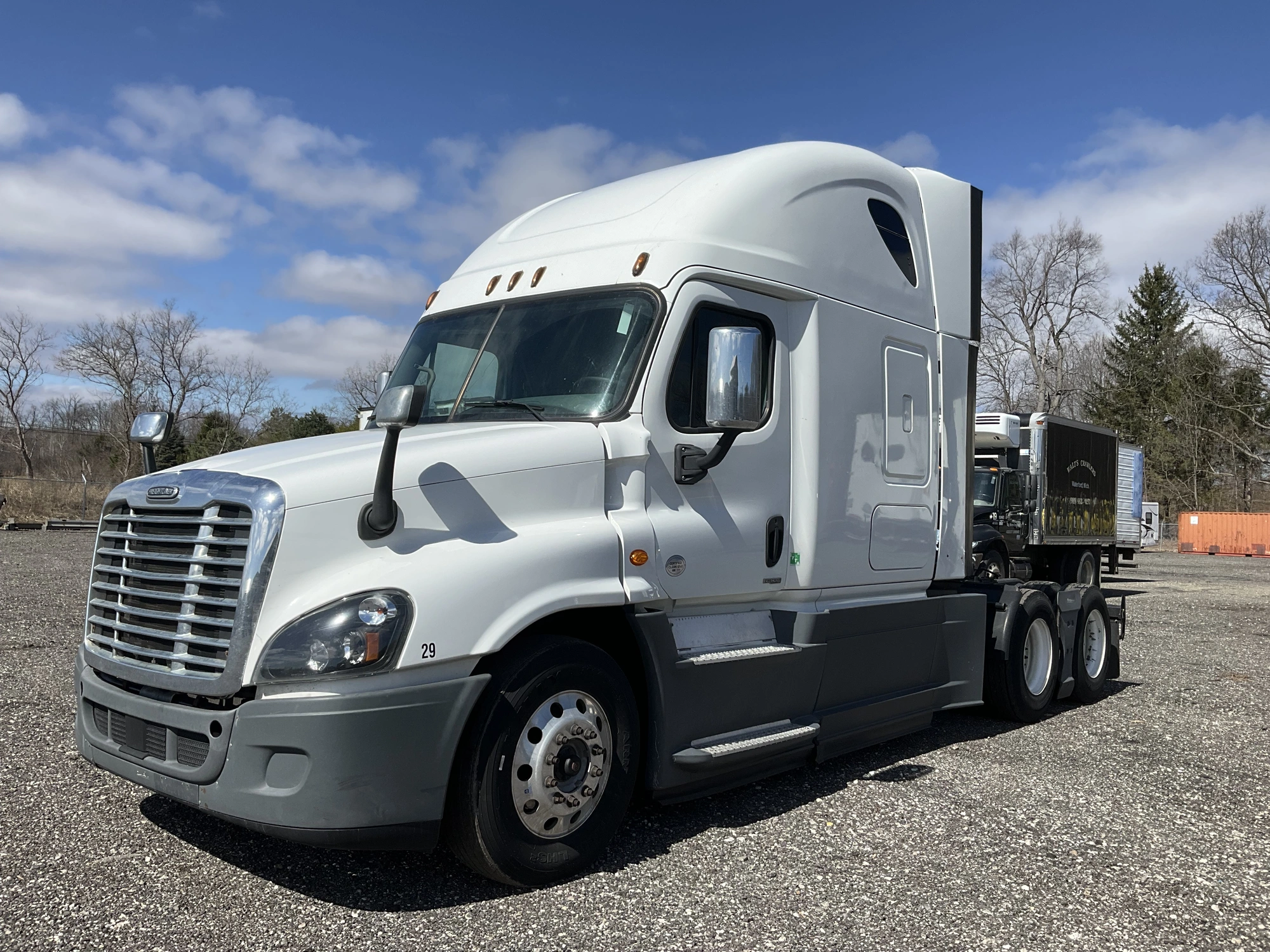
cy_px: 476
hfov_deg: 61.7
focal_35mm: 29
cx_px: 635
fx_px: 1064
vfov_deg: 48.2
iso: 25
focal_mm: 3
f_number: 1.8
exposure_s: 1/2801
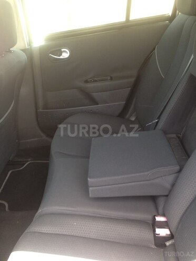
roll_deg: +4.9
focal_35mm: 33
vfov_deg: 55.4
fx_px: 249
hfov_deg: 42.9
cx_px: 98
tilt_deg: -27.9
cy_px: 130
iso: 50
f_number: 2.4
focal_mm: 4.12
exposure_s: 1/24
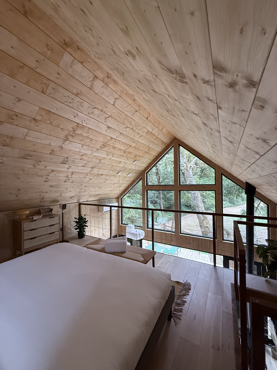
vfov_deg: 102.1
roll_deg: +0.7
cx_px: 138
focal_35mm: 14
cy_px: 185
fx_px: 149
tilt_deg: +2.6
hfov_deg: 85.7
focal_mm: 2.22
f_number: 2.2
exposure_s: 1/84
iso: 320
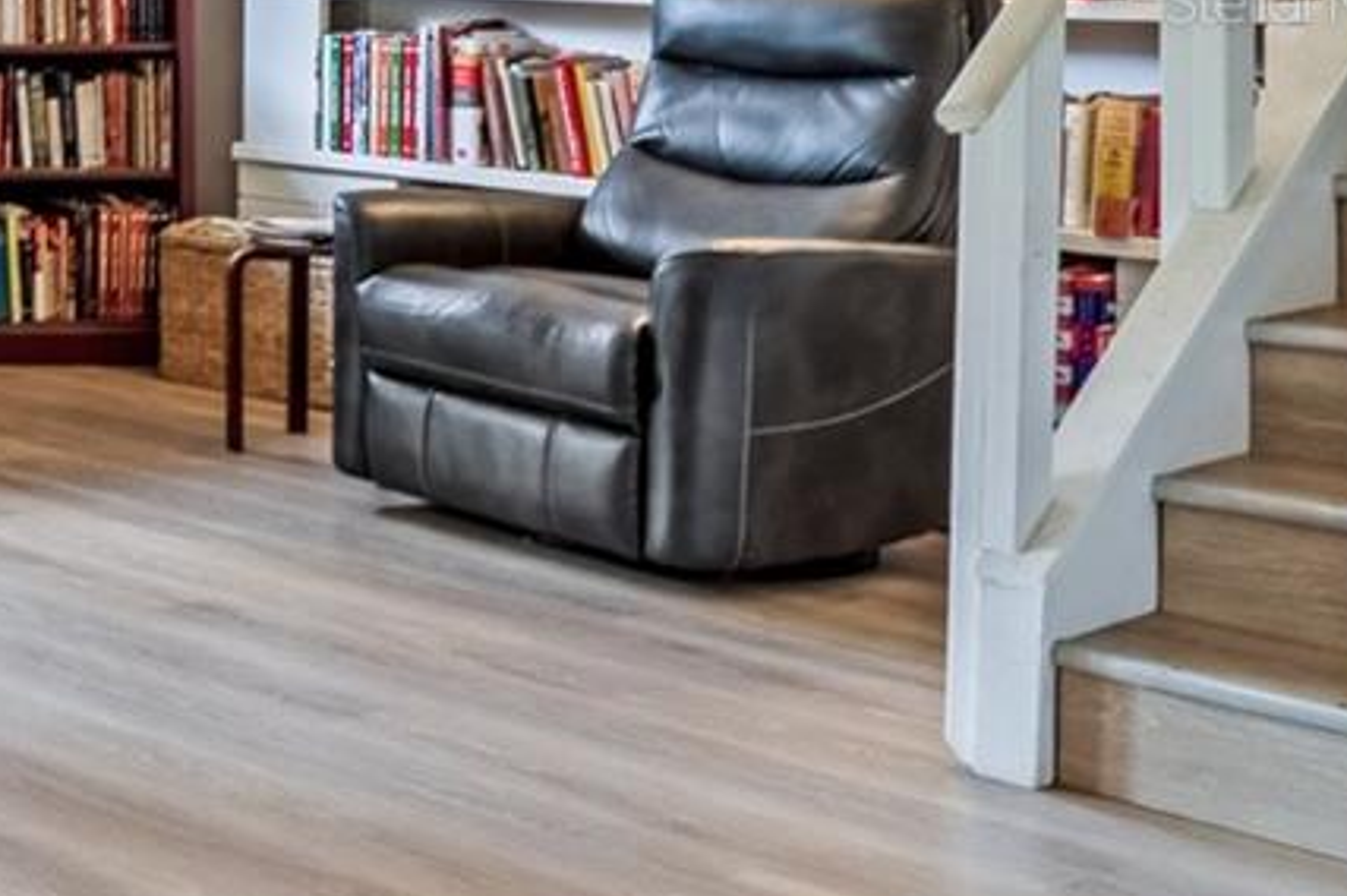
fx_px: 2313
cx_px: -1079
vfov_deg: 21.2
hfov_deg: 21.4
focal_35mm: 62
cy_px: 0
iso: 250
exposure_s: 1/160
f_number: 9
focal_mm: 11
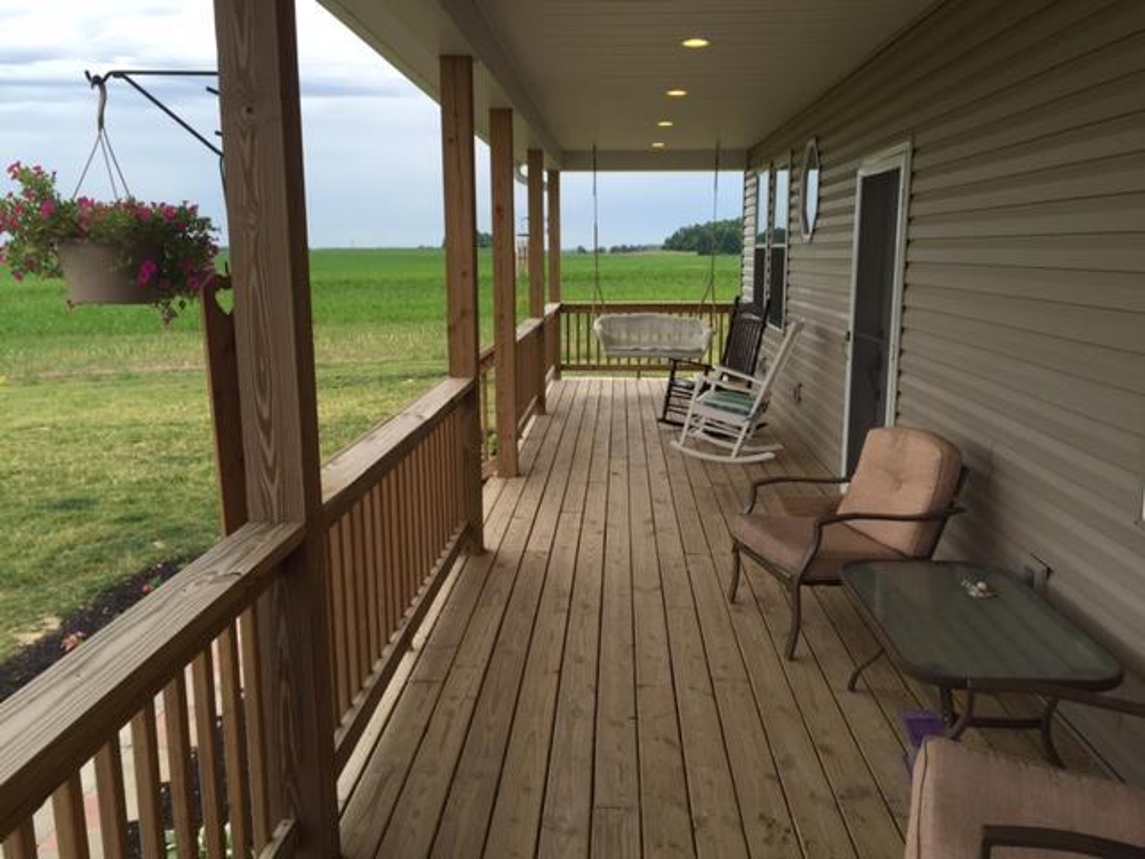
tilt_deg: -11.1
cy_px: 430
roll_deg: -1.2
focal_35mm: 29
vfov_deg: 48.2
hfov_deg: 61.7
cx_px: 572
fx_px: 959
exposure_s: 1/1014
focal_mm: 4.15
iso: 32
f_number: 2.2
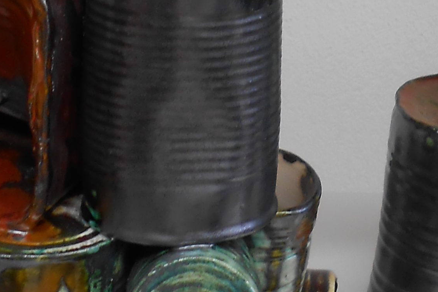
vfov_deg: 10.3
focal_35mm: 128
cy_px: -158
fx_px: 1557
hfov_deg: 15.7
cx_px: 427
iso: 80
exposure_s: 1/40
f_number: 3.8
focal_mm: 5.3
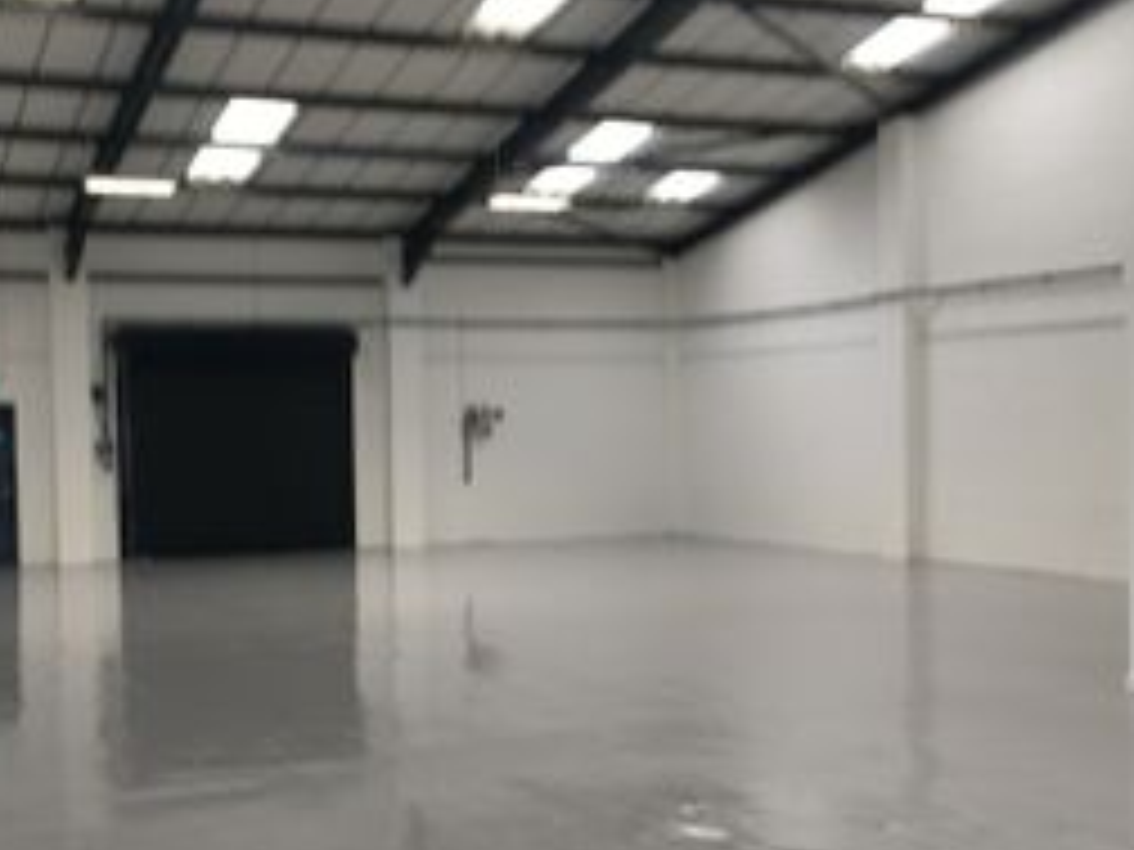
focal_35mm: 46
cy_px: 477
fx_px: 1507
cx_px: 410
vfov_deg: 31.5
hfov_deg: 40.9
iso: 25
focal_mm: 4.15
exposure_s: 1/50
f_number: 2.2
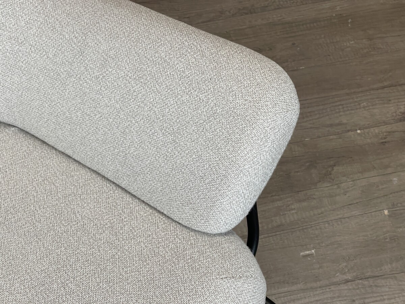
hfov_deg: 30.3
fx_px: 749
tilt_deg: -51.8
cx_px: 202
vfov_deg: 22.9
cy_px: 152
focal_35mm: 64
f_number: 2.2
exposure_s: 1/100
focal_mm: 7.5
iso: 160
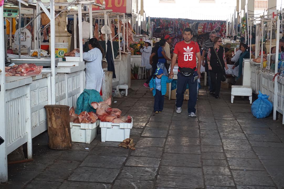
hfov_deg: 27.0
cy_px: 94
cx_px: 142
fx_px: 591
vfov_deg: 18.2
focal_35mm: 75
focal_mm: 50
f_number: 5.6
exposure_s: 1/160
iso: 1250
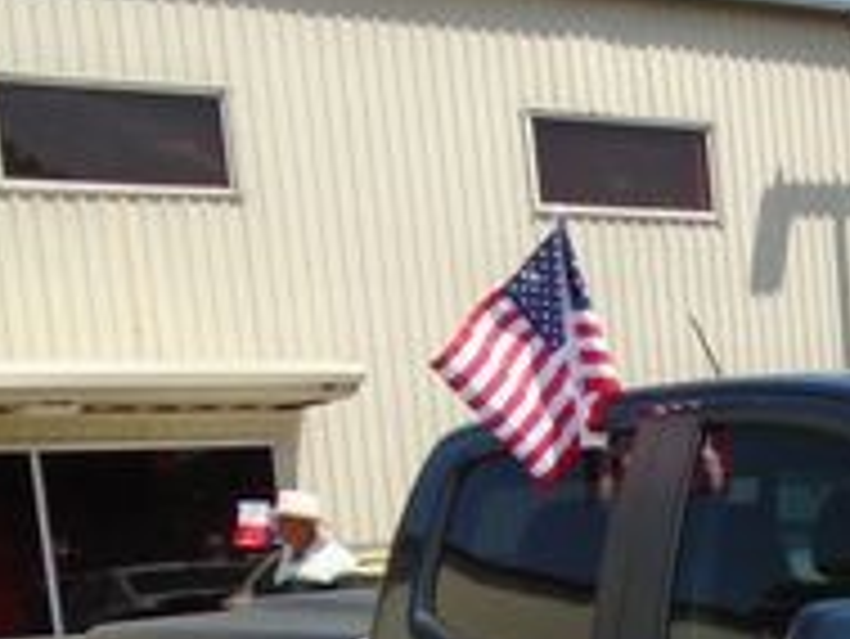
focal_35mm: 88
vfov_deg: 15.7
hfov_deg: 19.6
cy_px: 909
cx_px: 1237
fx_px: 2162
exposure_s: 1/1000
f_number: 3.2
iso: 100
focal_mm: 4.6
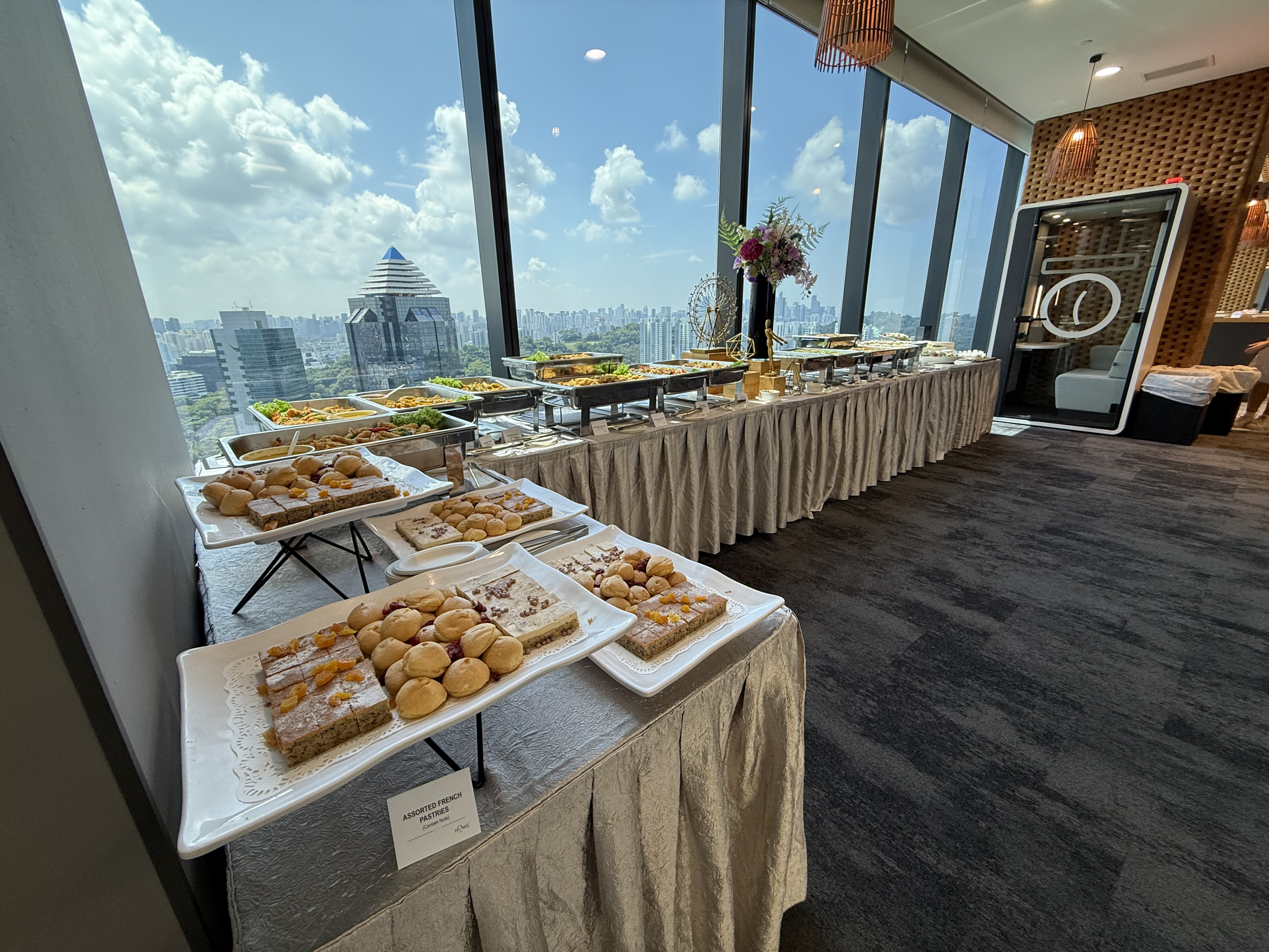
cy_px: 476
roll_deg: +1.3
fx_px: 513
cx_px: 634
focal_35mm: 14
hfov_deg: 102.1
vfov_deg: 85.7
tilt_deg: -17.3
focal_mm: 2.22
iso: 100
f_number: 2.2
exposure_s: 1/100
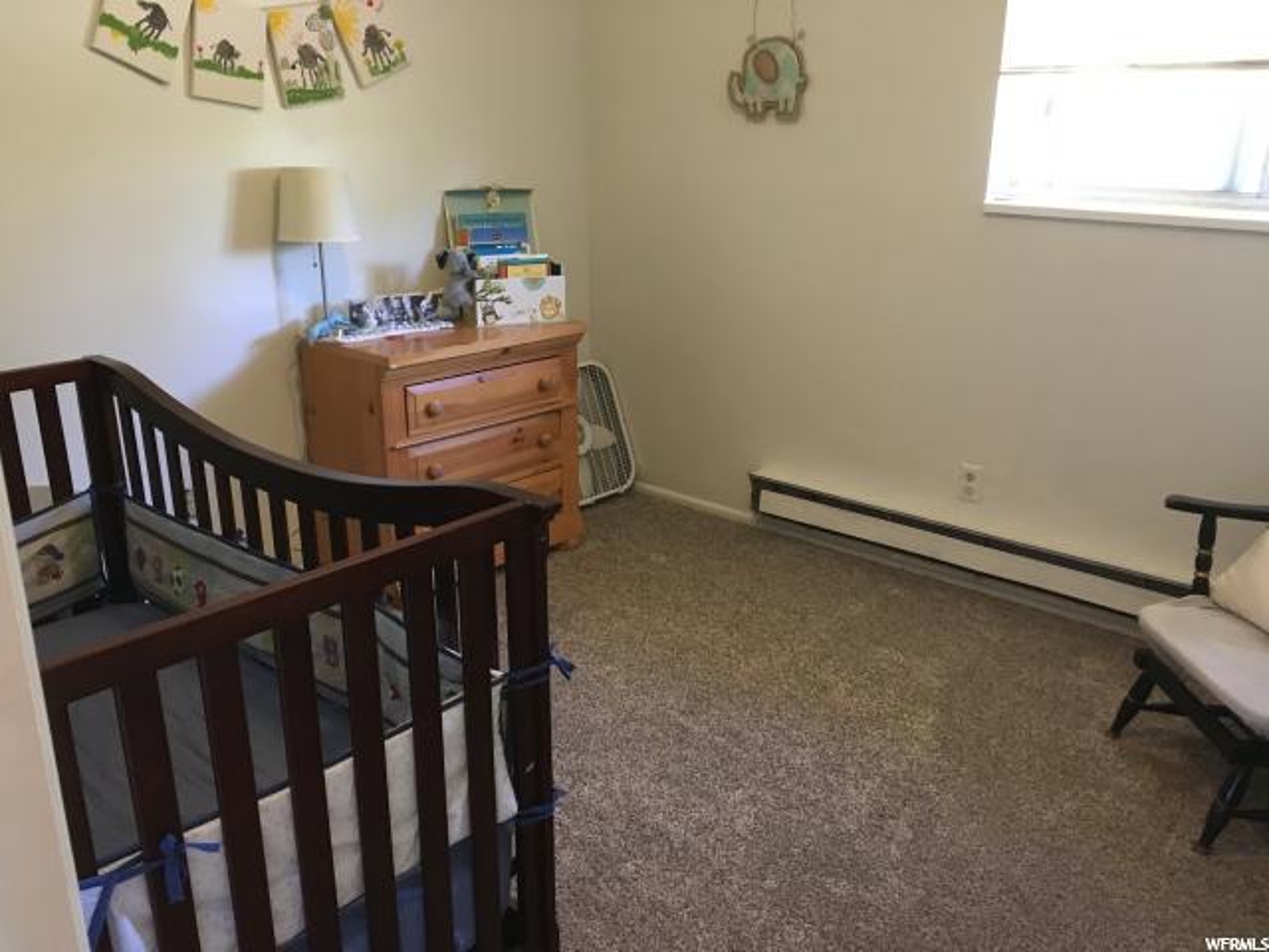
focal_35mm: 29
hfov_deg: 61.7
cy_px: 476
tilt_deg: -18.6
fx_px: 1063
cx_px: 634
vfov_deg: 48.2
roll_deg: -0.1
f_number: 2.2
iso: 200
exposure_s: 1/30
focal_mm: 4.15
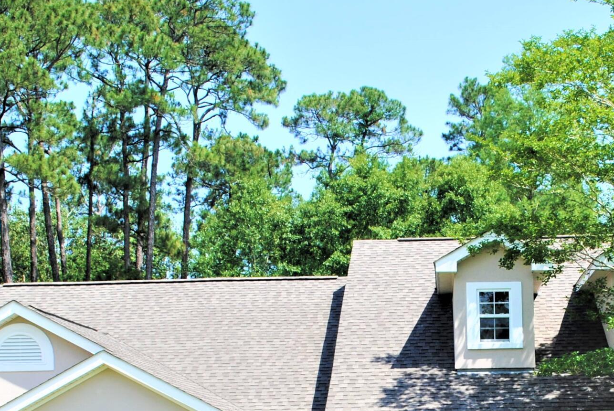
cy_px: 399
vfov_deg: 17.4
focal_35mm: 77
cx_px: 471
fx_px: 1315
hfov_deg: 25.9
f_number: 7.1
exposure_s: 1/200
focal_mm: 22
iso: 100
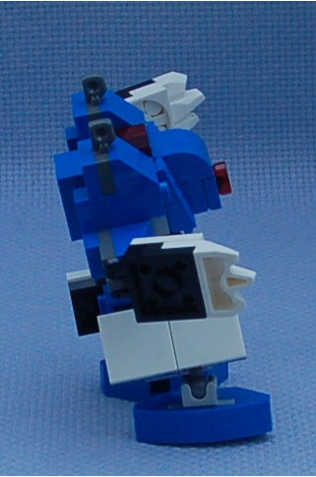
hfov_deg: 39.8
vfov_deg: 57.3
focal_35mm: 33
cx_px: 158
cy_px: 238
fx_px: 437
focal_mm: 22
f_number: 5.6
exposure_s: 1/125
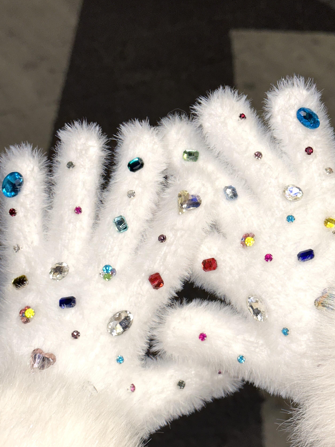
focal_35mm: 58
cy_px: 241
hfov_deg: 25.2
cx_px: 189
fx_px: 748
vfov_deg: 33.2
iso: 40
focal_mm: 6.86
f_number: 1.78
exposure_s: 1/173
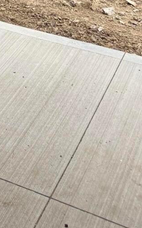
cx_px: -140
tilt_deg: -2.8
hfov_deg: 11.7
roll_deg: -0.8
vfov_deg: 16.2
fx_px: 625
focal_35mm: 101
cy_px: -221
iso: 100
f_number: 1.78
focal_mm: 6.76
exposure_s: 1/1522
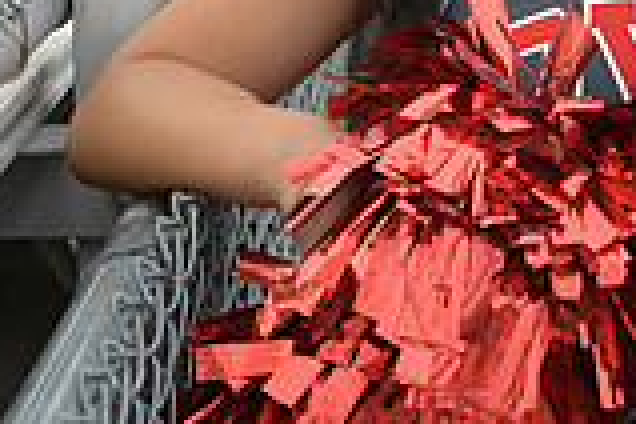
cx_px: 584
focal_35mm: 175
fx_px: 3091
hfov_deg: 11.7
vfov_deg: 7.8
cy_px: 24
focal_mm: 62
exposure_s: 1/1250
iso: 800
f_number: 5.6
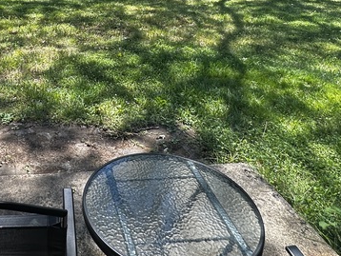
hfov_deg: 44.5
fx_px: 394
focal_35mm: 40
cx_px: 70
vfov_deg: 31.4
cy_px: -35
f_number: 2.2
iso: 40
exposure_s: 1/309
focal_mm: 2.22
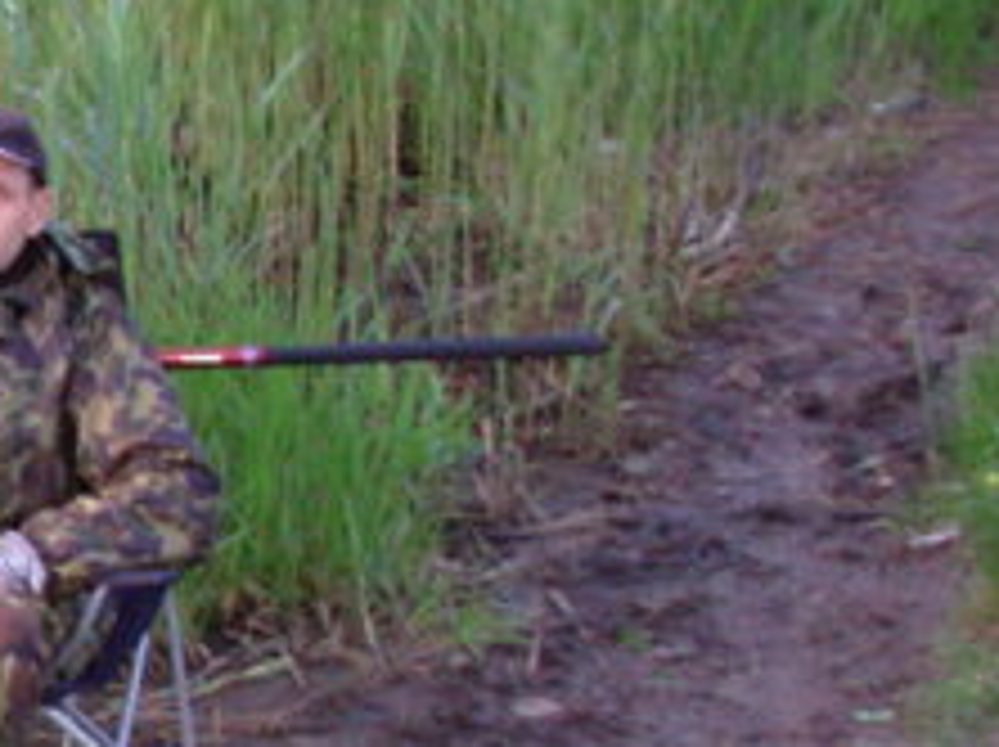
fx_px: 3949
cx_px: -464
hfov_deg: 13.6
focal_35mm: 137
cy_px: 482
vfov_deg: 10.8
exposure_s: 1/4.2
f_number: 2.9
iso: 119
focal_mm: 6.3
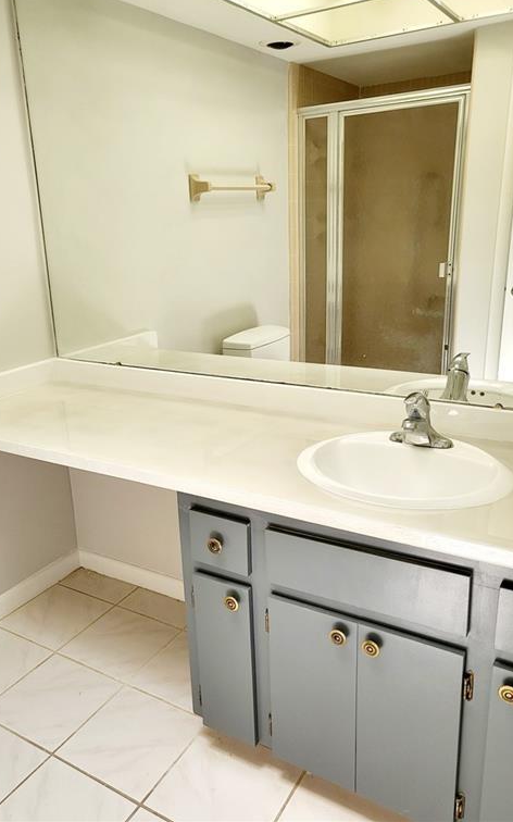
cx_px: 210
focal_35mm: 28
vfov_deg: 66.5
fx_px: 627
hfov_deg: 44.3
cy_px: 406
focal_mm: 4.25
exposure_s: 1/120
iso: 50
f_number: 1.8
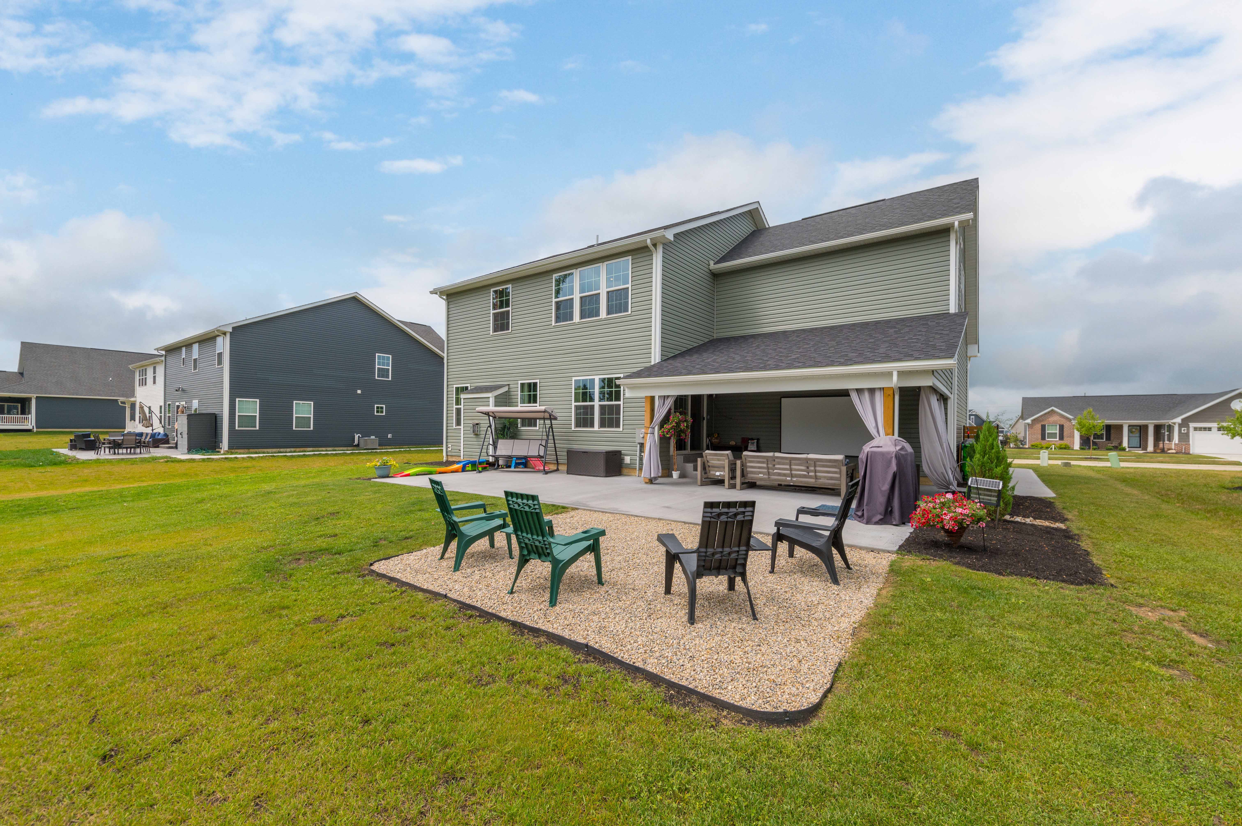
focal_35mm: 14
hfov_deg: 104.3
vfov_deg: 81.1
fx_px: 483
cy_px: 413
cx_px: 621
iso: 200
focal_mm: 14
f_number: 9
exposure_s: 1/1000
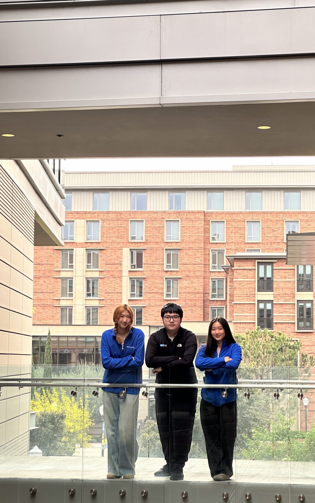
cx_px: 174
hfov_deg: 14.8
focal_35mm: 88
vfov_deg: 23.6
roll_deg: -1.3
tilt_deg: +7.2
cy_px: 234
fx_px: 1209
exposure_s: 1/99
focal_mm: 9
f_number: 2.8
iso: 32
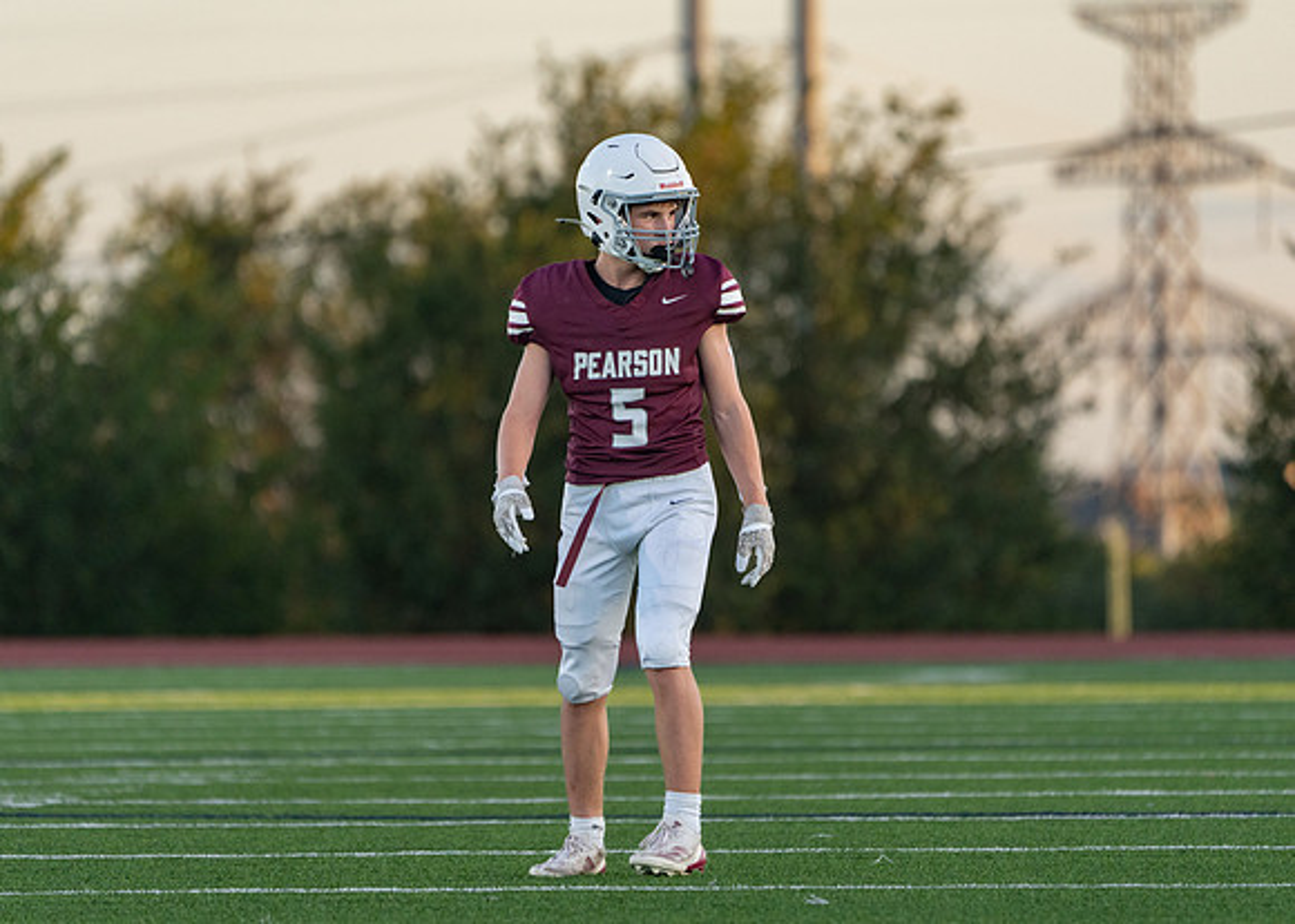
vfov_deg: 3.0
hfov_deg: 4.2
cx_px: 634
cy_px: 457
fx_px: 17680
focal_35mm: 481
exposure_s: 1/1000
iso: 1600
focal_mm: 400
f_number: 5.6
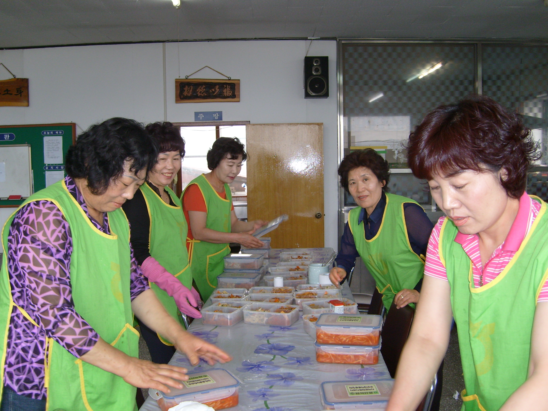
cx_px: 274
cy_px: 206
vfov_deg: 40.7
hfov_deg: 52.6
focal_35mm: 35
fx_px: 554
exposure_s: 1/45
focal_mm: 5.8
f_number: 2.8
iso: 100
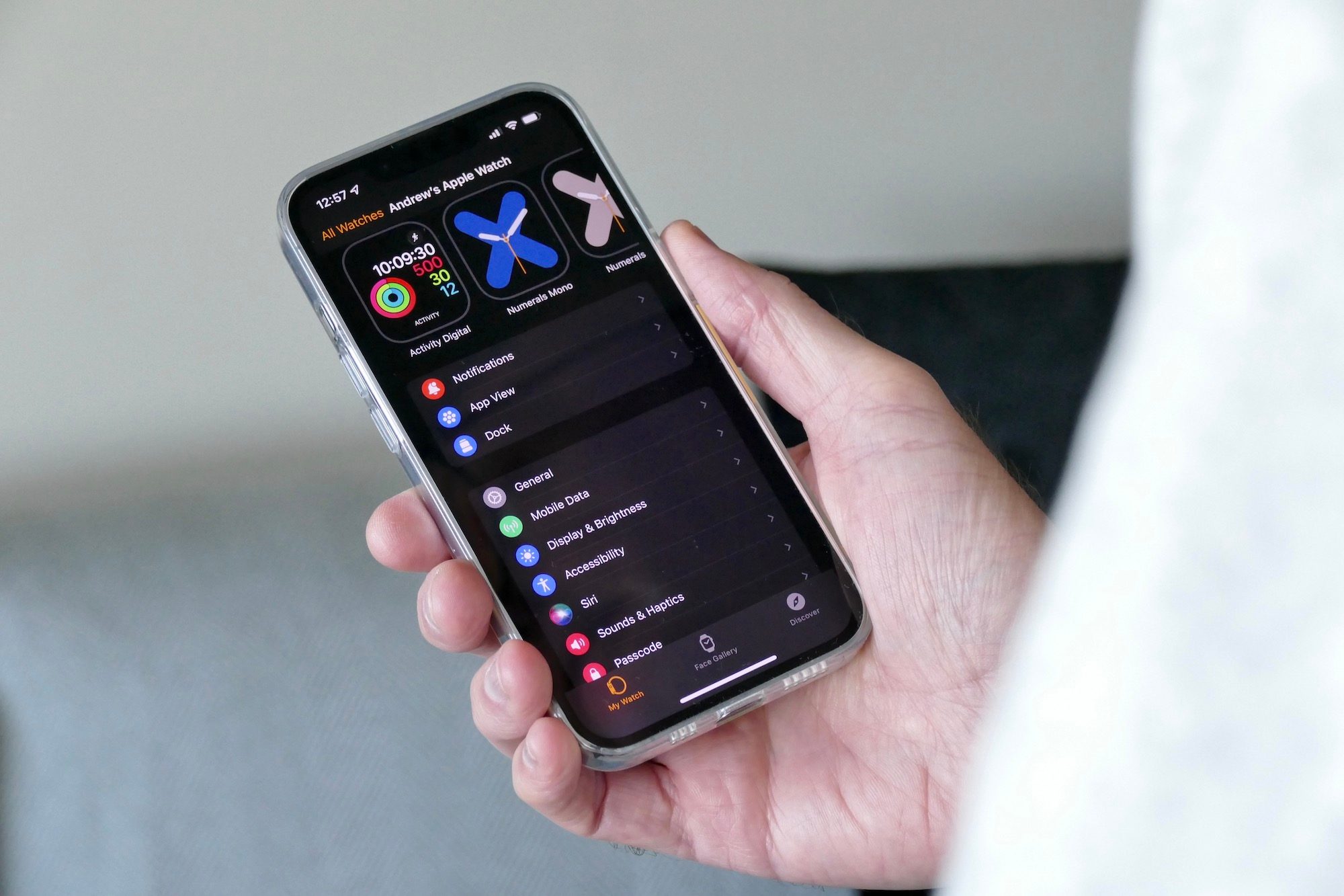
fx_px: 3919
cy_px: 448
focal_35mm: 105
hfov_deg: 19.5
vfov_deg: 13.0
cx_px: 672
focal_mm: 38.48
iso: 1250
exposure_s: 1/80
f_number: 4.5
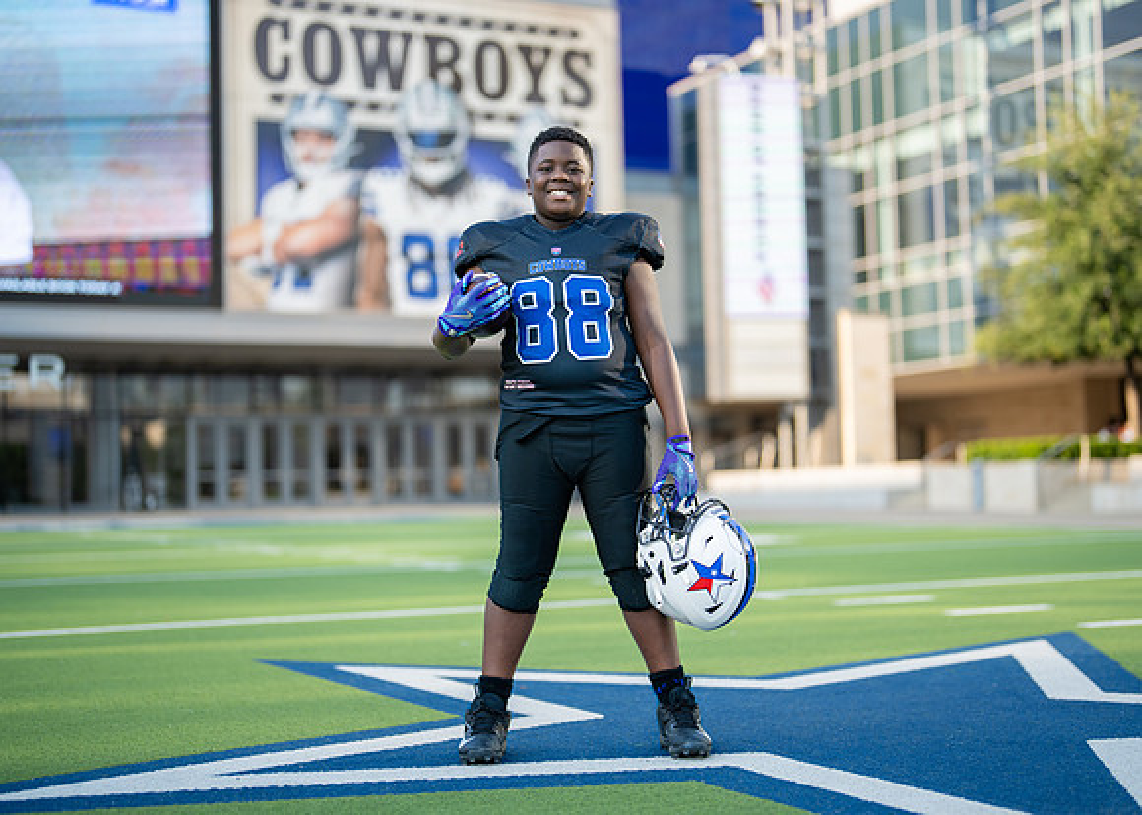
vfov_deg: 25.2
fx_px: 1824
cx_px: 593
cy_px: 392
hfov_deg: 34.8
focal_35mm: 56
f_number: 1.2
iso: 100
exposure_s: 1/2000
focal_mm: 50
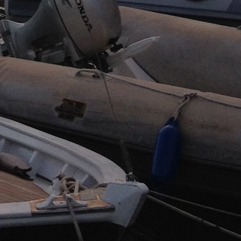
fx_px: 1552
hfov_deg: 8.3
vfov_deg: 8.4
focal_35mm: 197
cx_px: -276
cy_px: -261
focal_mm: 4.28
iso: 64
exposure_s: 1/315
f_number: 2.4
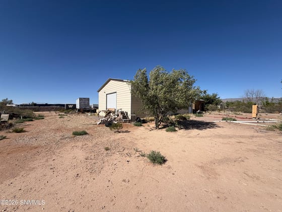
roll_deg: -1.0
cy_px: 106
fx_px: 114
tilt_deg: +0.2
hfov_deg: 102.1
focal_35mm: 14
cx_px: 141
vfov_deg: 85.7
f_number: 2.2
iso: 25
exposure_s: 1/1431
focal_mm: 2.22
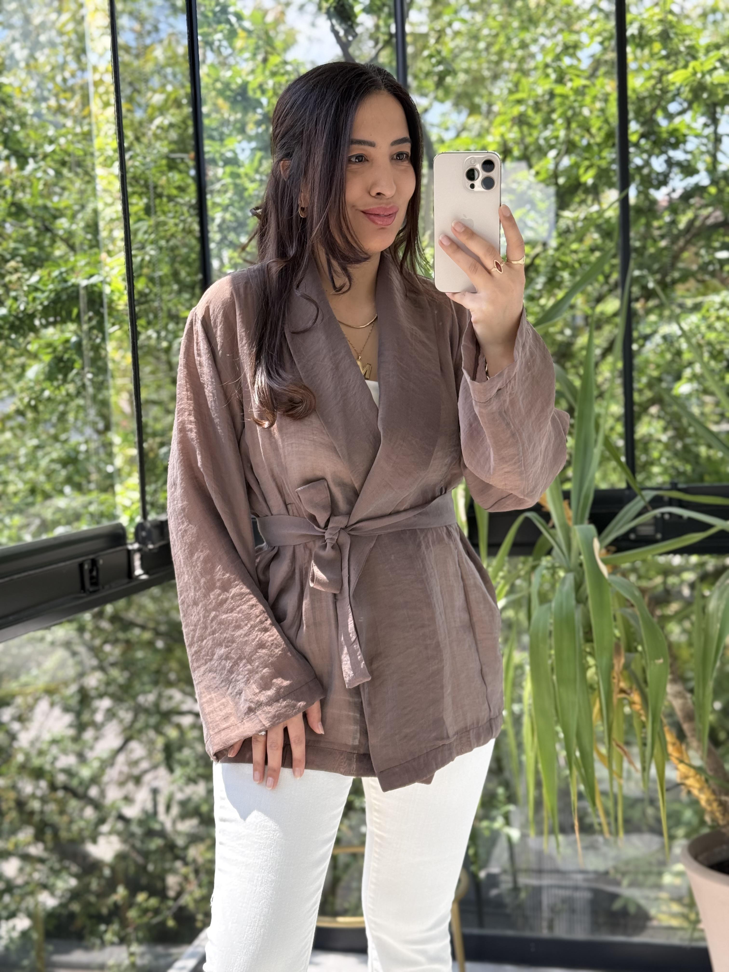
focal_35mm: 48
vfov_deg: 39.7
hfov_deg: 30.3
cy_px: 486
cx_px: 364
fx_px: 1348
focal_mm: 6.76
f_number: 1.78
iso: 100
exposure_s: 1/407
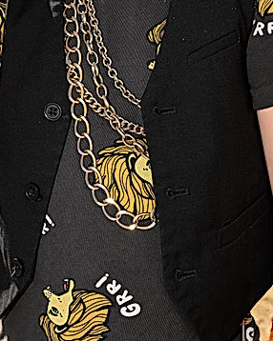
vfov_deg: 18.4
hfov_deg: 15.1
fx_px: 1031
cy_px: 10
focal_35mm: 102
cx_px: 153
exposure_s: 1/160
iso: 100
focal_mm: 38
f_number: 7.1
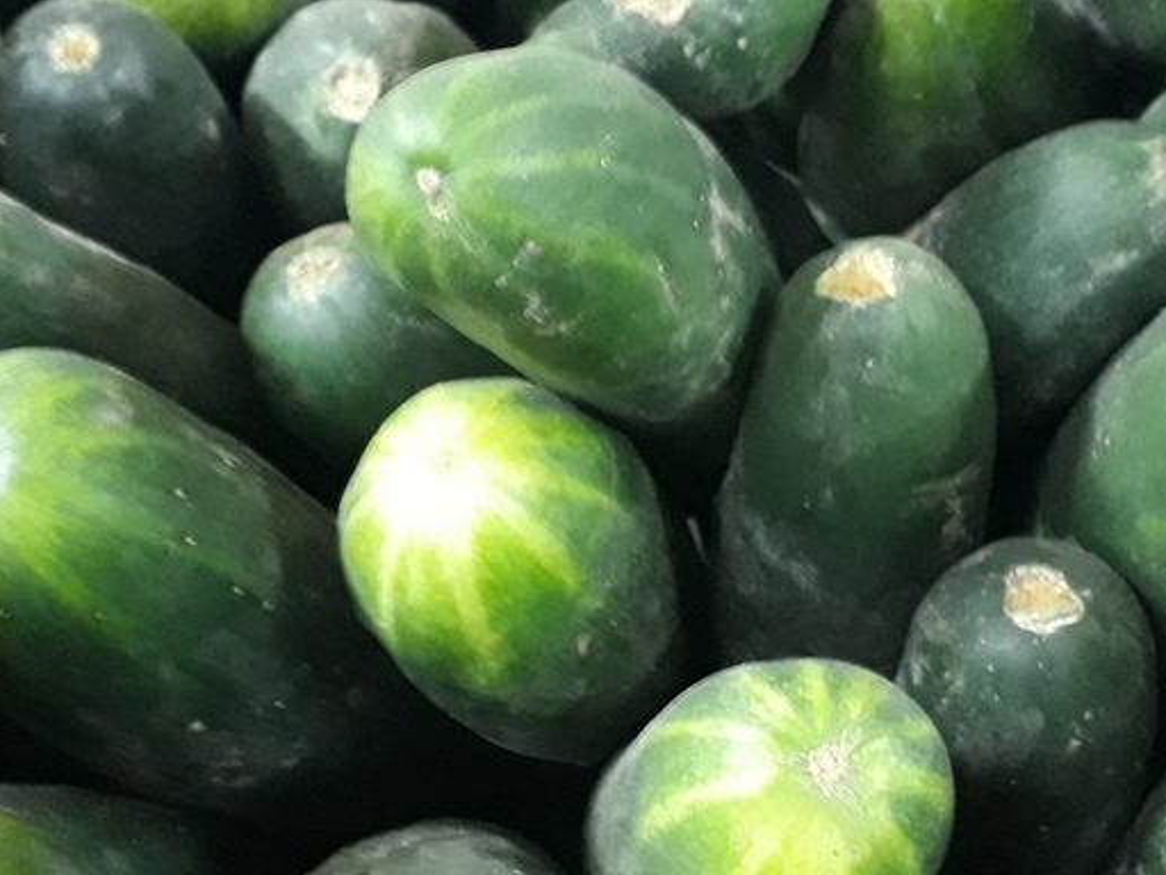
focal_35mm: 54
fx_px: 1819
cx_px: 654
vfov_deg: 27.0
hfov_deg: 35.5
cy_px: 474
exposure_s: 1/15
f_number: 1.9
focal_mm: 3.6
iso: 400
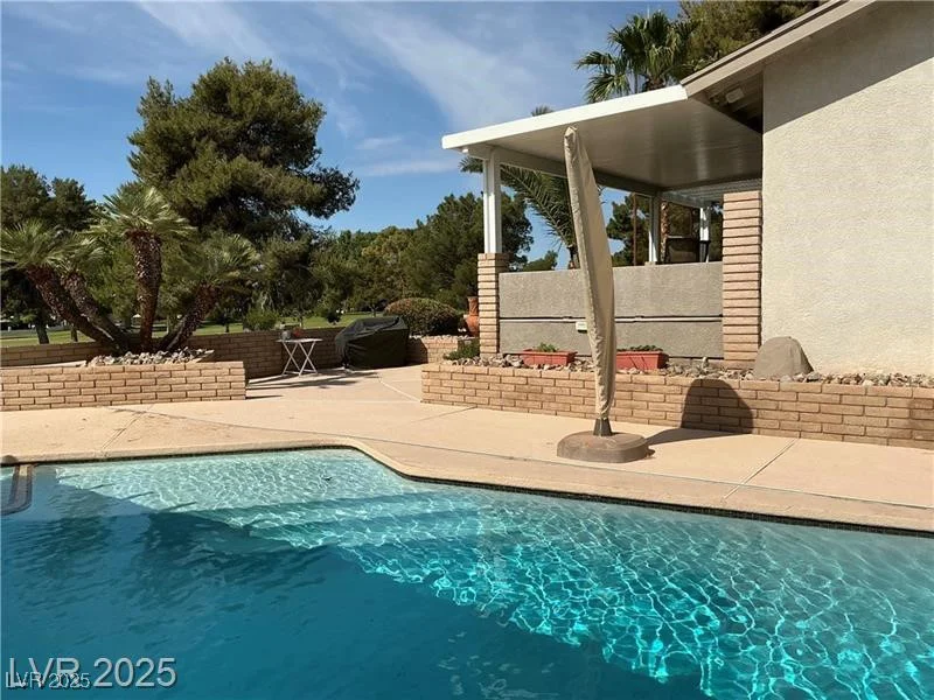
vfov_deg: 49.7
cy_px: 350
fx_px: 755
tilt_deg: -4.3
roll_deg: +0.3
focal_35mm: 28
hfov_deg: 63.4
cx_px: 467
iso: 25
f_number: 1.8
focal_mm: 3
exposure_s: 1/3788
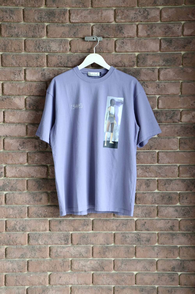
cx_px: 98
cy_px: 147
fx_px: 465
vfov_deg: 35.1
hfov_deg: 23.7
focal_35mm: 57
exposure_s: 1/100
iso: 640
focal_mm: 38
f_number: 5
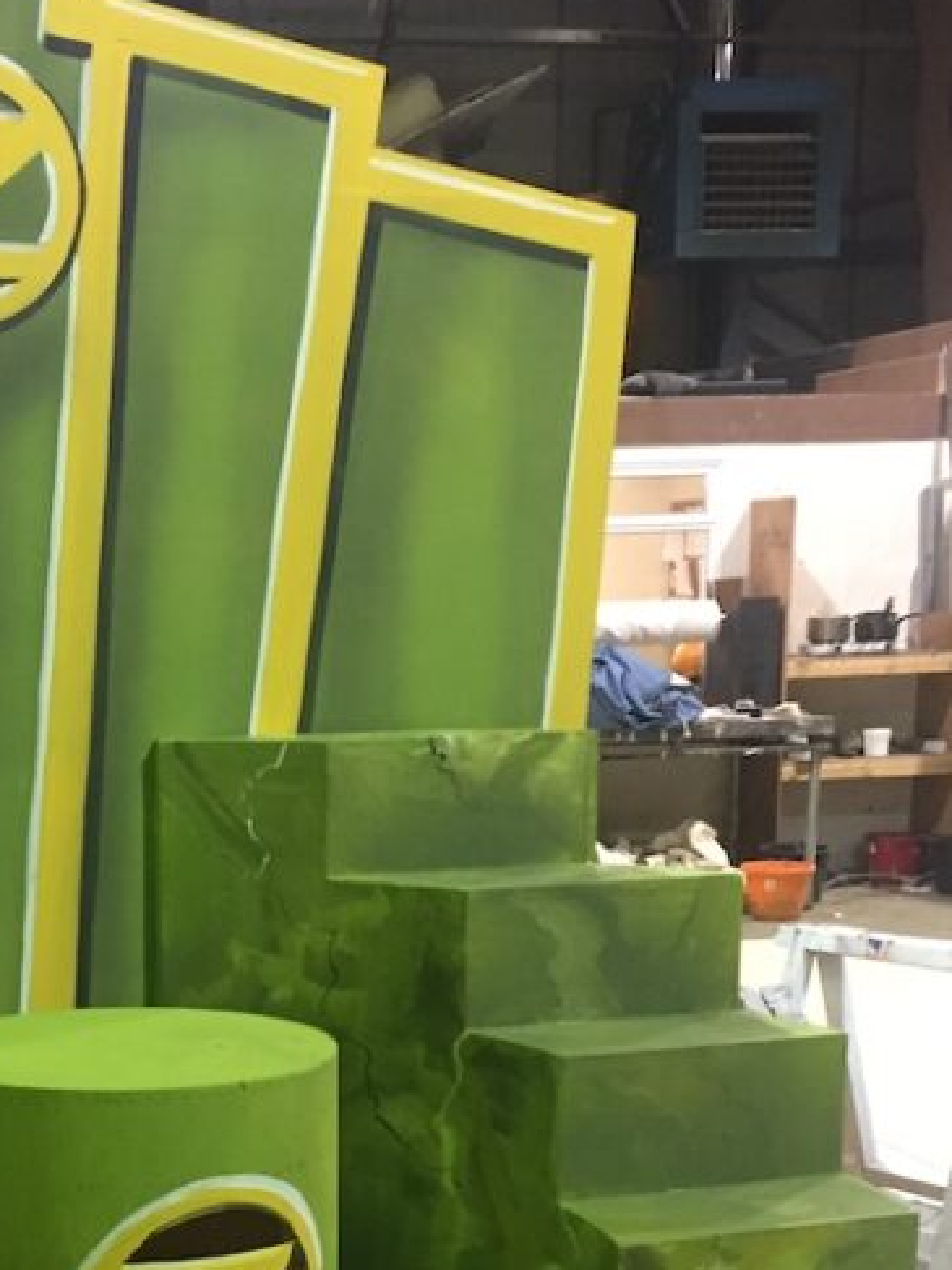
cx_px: 55
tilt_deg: -10.9
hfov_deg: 23.3
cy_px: 1046
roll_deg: +1.7
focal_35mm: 61
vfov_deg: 30.8
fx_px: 2238
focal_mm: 4.15
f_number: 2.2
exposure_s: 1/33
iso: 200
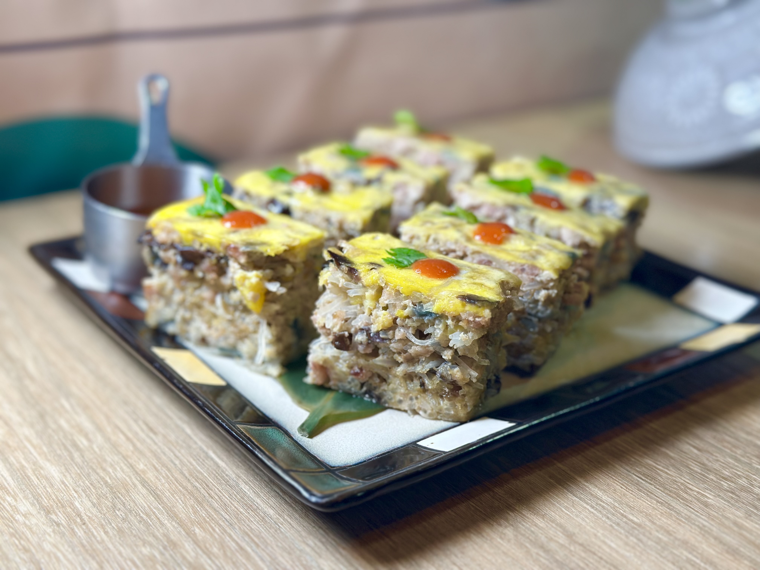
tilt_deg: -24.1
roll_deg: -1.8
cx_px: 380
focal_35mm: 48
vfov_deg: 30.3
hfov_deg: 39.7
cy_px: 285
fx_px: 1054
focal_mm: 6.86
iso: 80
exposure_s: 1/121
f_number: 1.78
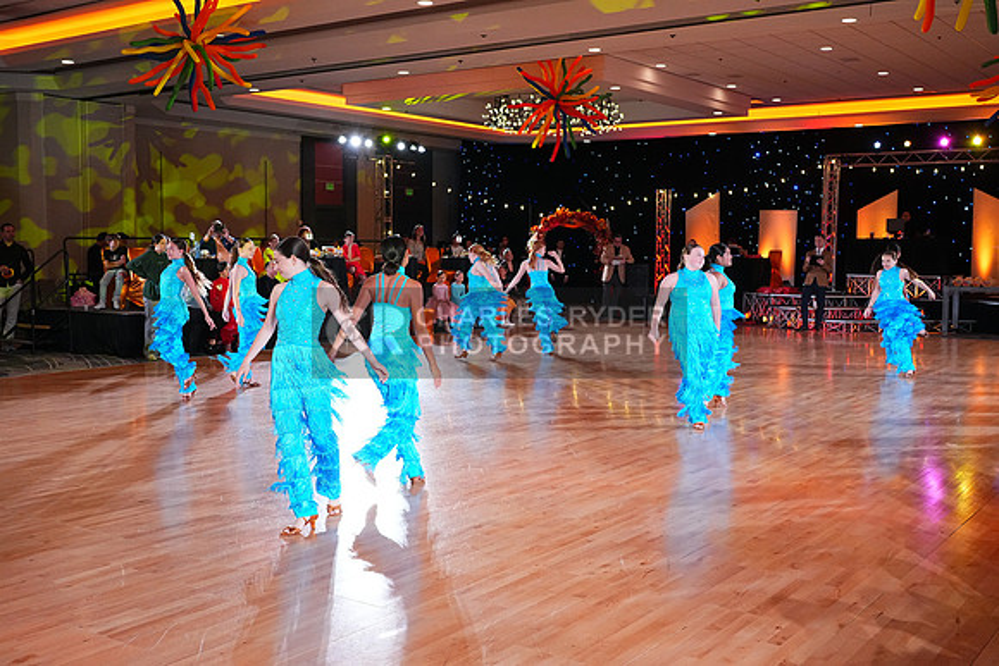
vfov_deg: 36.0
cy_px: 333
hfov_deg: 51.9
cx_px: 500
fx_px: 1027
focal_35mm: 37
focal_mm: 37
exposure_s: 1/400
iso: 5000
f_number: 5.6
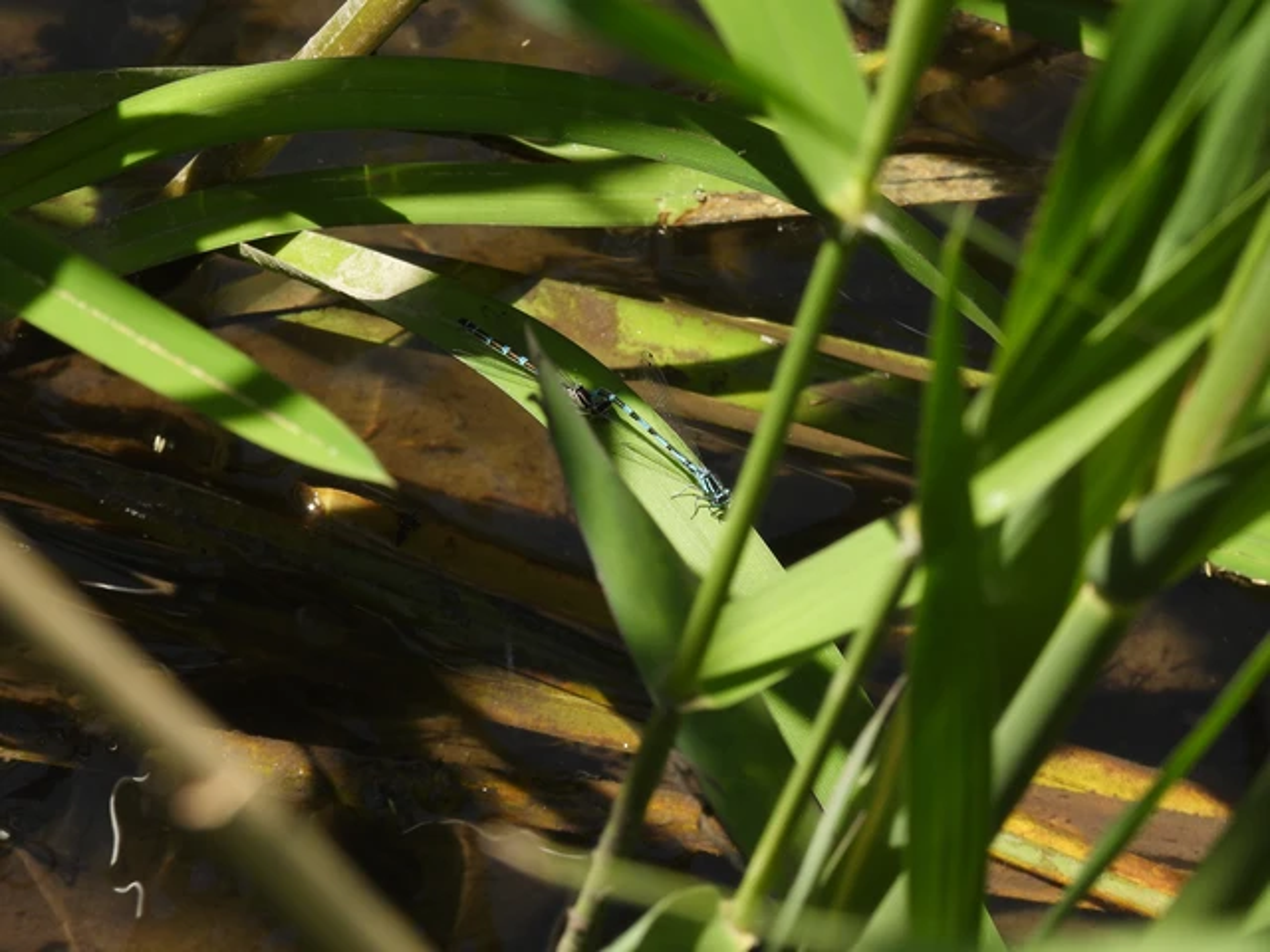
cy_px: 476
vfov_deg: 6.2
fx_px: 8805
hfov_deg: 8.2
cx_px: 635
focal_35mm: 240
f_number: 5.6
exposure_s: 1/250
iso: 100
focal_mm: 42.8
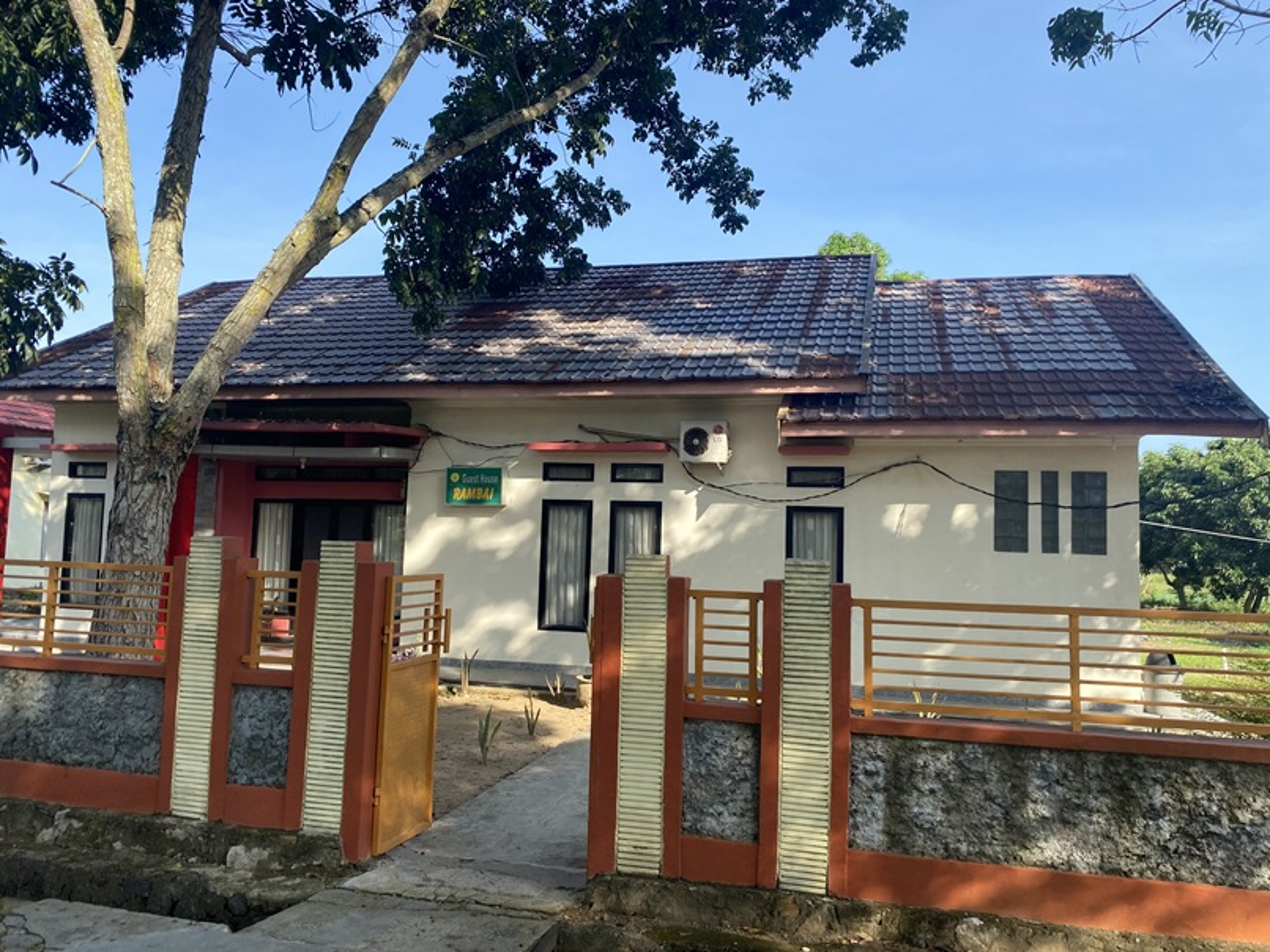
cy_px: 476
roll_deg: -1.8
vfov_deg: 53.0
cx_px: 635
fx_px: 954
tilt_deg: +5.3
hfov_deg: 67.3
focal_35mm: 26
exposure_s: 1/1007
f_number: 1.8
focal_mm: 4.25
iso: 32
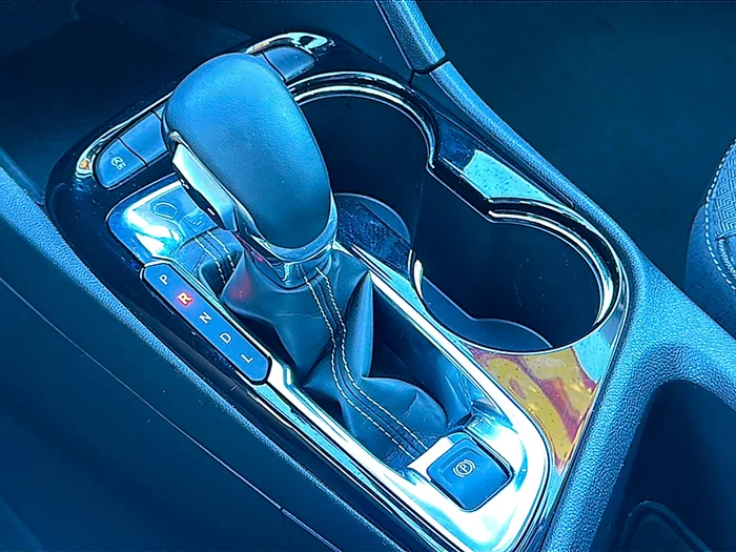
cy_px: 276
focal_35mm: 48
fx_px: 1021
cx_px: 368
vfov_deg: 30.3
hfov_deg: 39.7
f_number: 1.78
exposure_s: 1/40
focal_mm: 6.86
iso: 160
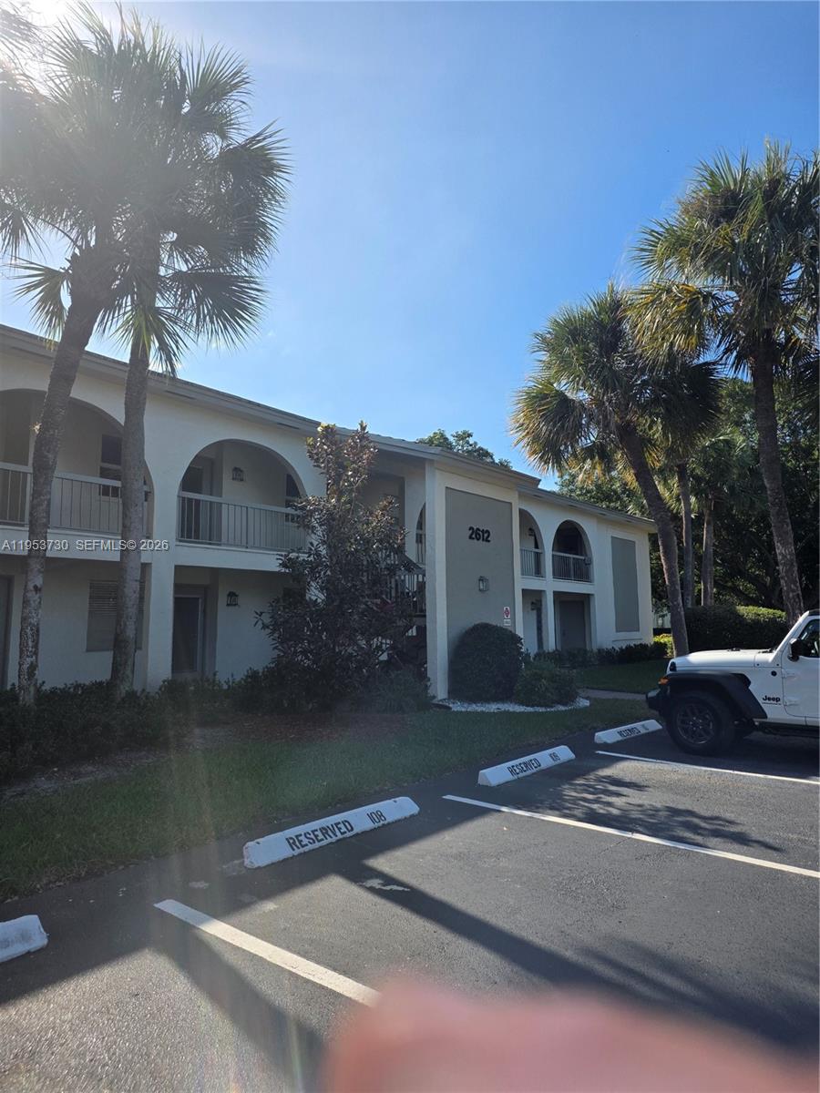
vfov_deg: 73.9
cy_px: 546
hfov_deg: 58.9
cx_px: 410
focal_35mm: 23
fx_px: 726
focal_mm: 6.25
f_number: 1.7
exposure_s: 1/6355
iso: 80
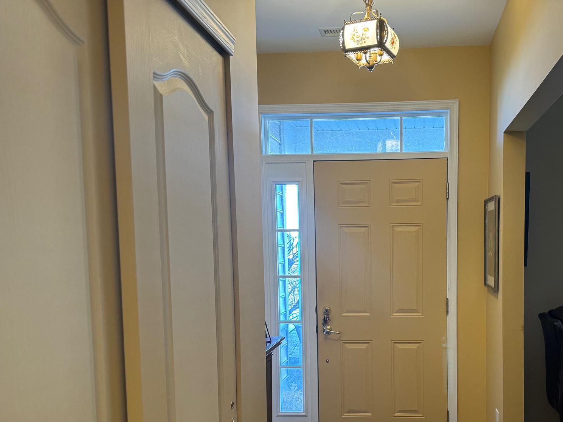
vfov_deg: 42.2
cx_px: 372
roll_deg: +0.9
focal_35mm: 33
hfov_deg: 54.3
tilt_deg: -4.6
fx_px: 537
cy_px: 290
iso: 200
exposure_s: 1/60
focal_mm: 6.76
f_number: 1.78
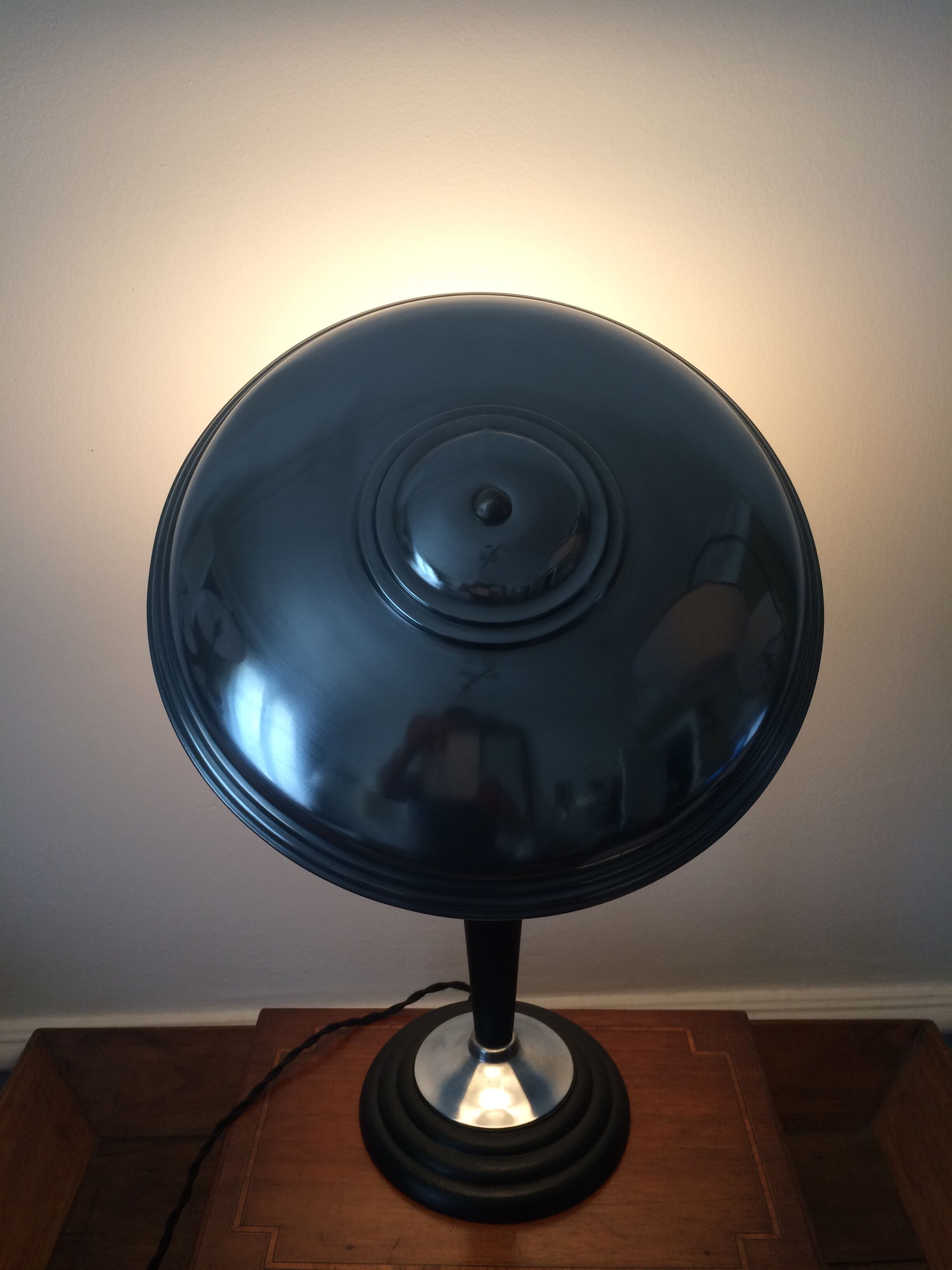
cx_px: 476
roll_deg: +1.1
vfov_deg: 61.7
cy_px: 635
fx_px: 1063
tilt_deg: -21.0
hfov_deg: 48.2
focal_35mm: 29
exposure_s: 1/33
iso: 32
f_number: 2.2
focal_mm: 4.15
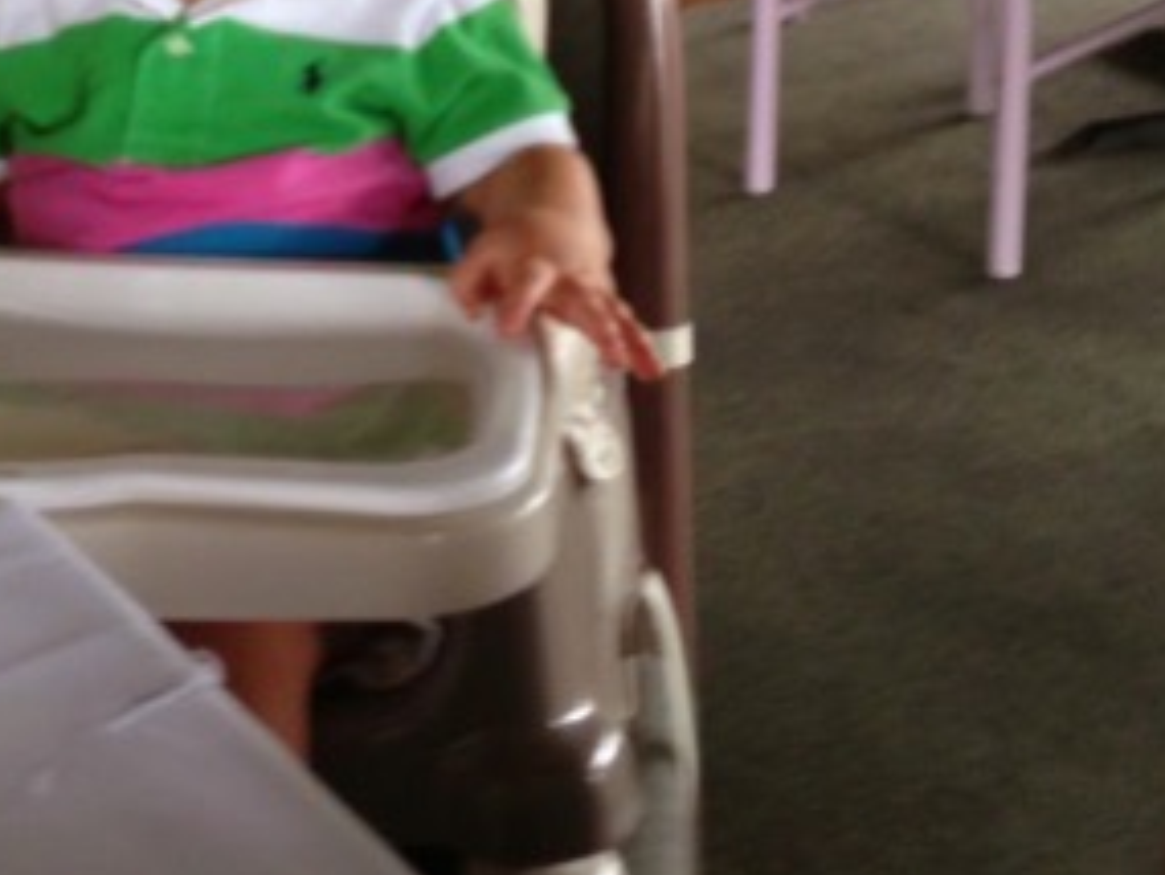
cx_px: 347
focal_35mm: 71
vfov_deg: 20.2
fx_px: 2391
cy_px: 49
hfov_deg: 27.2
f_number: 2.4
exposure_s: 1/20
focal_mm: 4.13
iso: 125
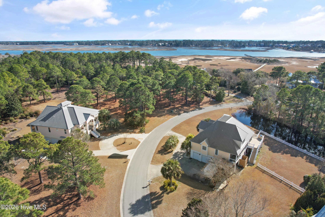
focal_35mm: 22
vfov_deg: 57.2
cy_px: 108
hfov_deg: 78.6
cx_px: 162
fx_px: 199
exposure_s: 1/1000
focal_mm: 8.38
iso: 100
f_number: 2.8
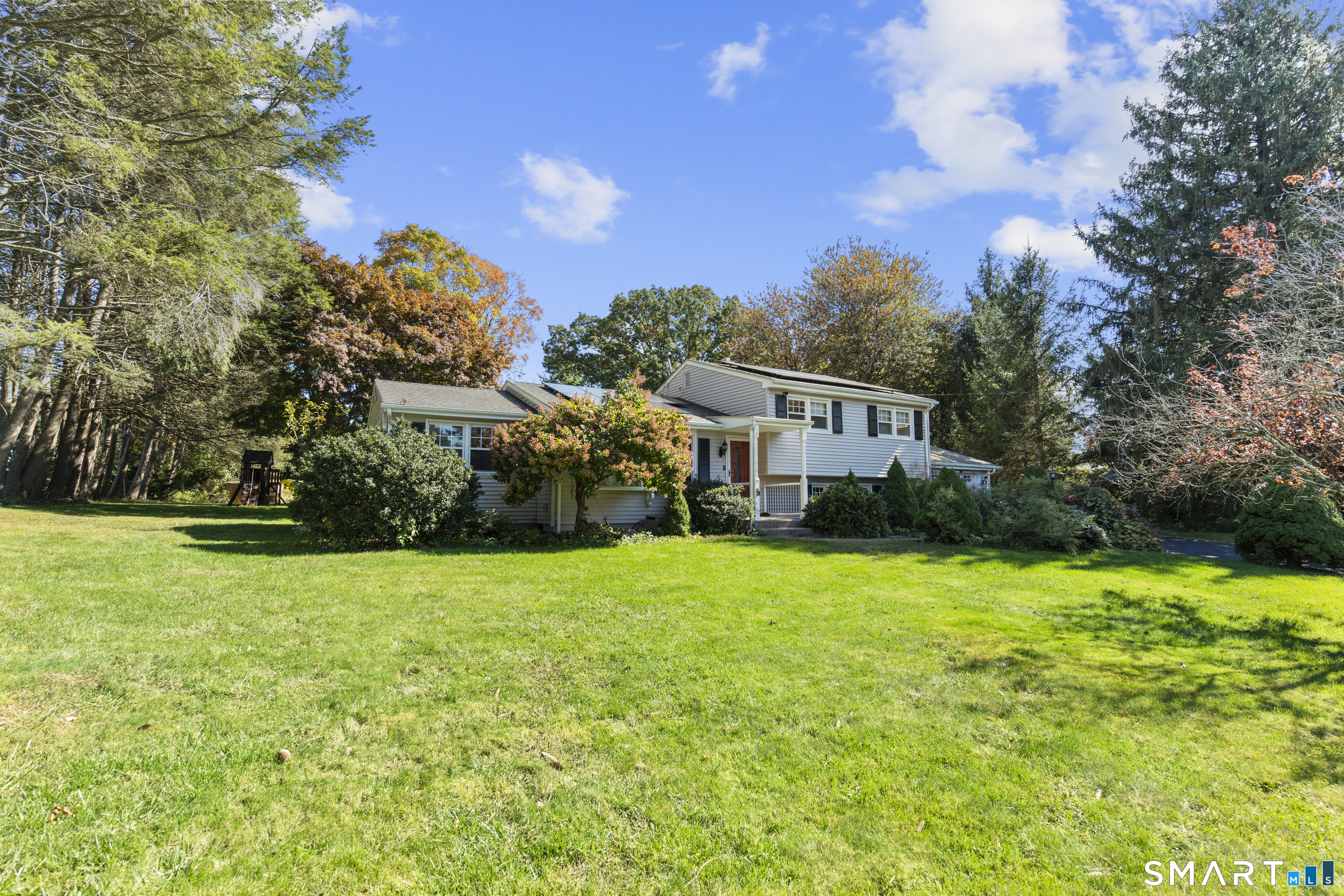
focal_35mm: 16
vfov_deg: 73.7
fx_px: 597
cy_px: 448
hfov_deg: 96.7
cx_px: 672
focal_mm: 16
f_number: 9
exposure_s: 1/25
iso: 200
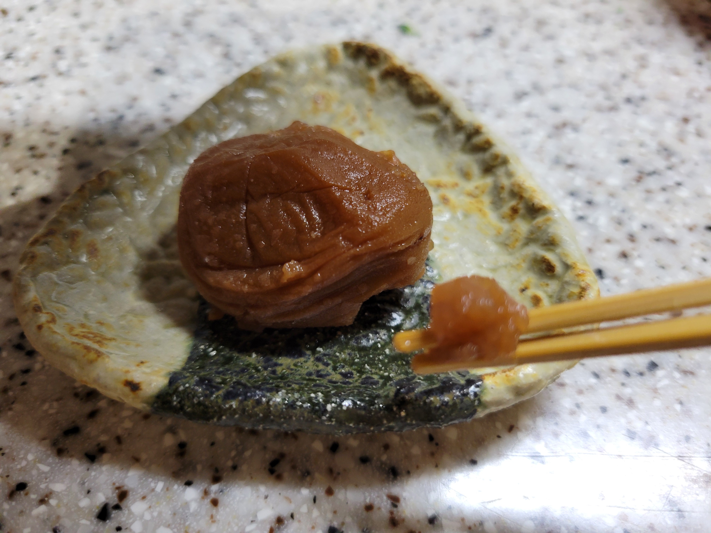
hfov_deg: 67.3
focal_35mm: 26
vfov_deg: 53.1
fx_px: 534
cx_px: 356
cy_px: 266
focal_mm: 5.4
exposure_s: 1/40
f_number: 1.8
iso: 200
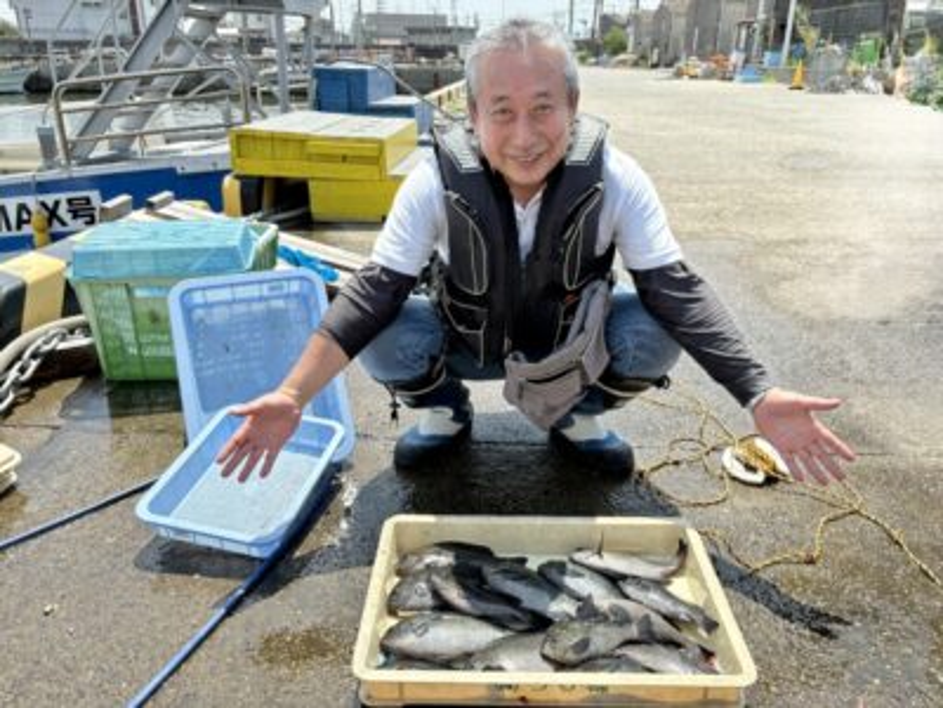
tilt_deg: -21.5
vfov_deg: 53.1
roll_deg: +0.2
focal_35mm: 26
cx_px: 472
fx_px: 708
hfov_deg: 67.3
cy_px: 354
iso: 50
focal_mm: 5.96
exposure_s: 1/1953
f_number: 1.6
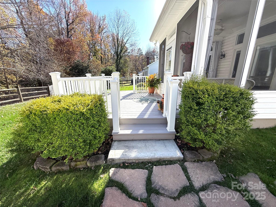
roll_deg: +0.1
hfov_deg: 102.1
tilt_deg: -13.4
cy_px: 104
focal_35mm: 14
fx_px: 112
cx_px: 138
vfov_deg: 85.7
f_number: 2.2
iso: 50
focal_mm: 2.22
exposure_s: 1/809
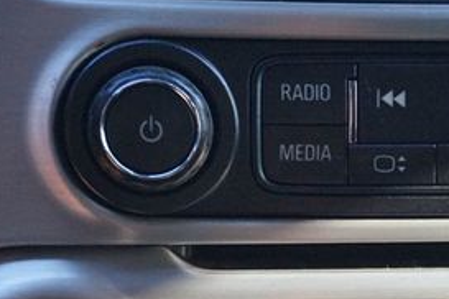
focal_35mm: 130
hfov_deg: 15.6
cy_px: 338
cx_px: 410
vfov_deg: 10.4
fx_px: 1623
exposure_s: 1/160
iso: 2000
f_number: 5.6
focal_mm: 37
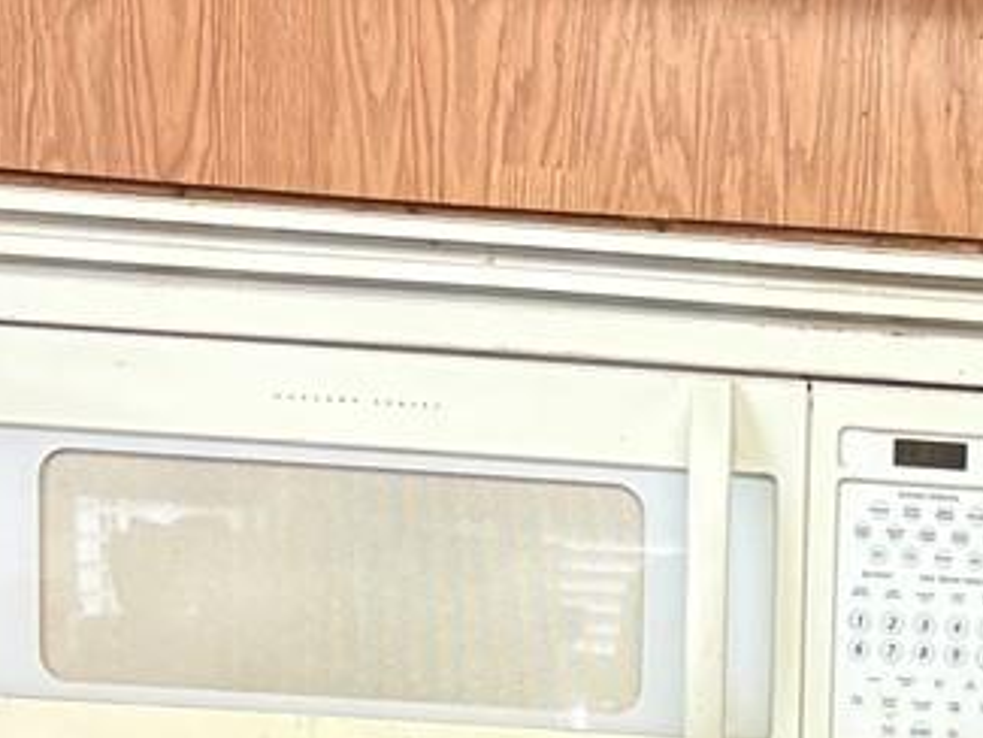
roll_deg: -3.3
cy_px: 1370
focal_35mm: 128
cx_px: 1249
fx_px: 3636
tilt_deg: -10.8
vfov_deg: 10.8
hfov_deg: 14.8
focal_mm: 5.96
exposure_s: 1/52
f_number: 1.6
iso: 160
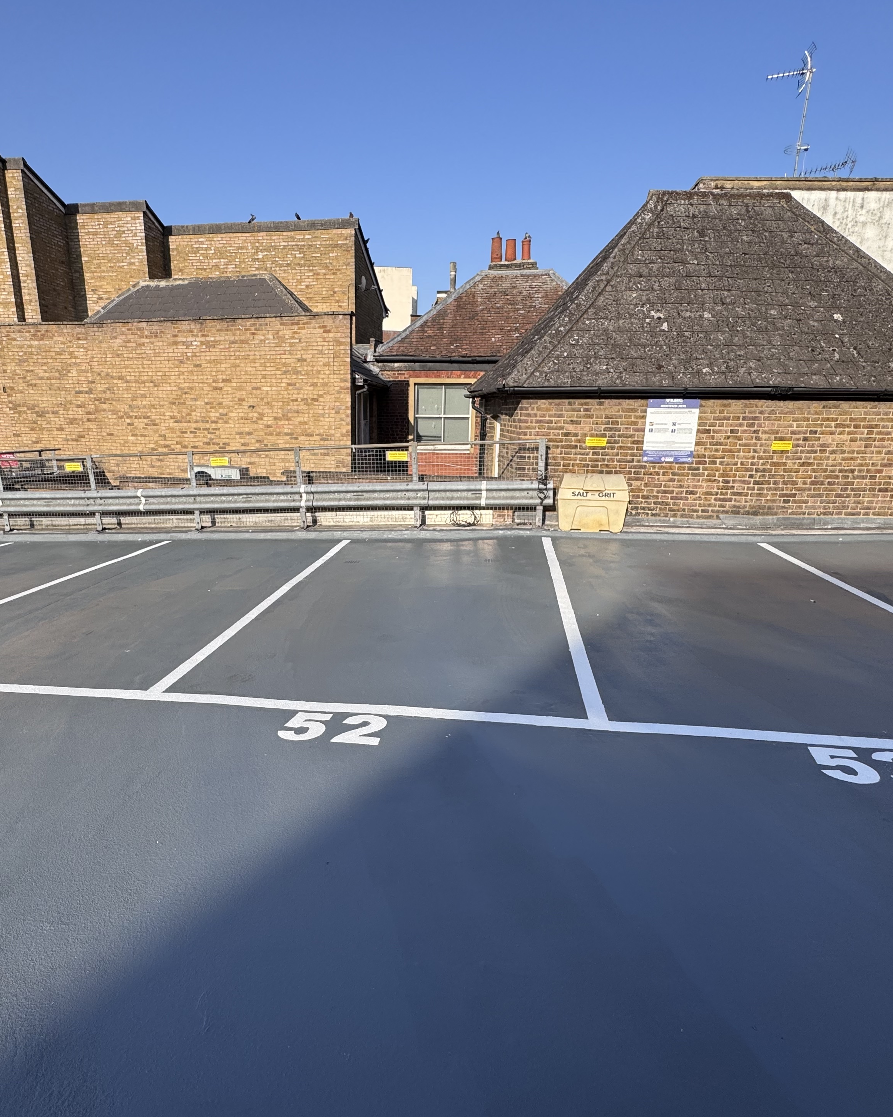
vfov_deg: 83.2
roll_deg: -0.4
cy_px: 581
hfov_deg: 70.7
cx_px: 404
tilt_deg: -15.4
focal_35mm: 19
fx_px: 628
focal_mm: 2.22
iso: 50
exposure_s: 1/1567
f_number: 2.2
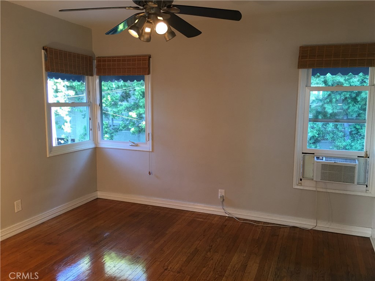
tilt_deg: -5.2
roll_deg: -0.6
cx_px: 188
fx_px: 314
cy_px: 140
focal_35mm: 29
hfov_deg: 61.7
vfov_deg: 48.2
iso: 40
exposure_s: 1/15
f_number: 2.2
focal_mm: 4.15
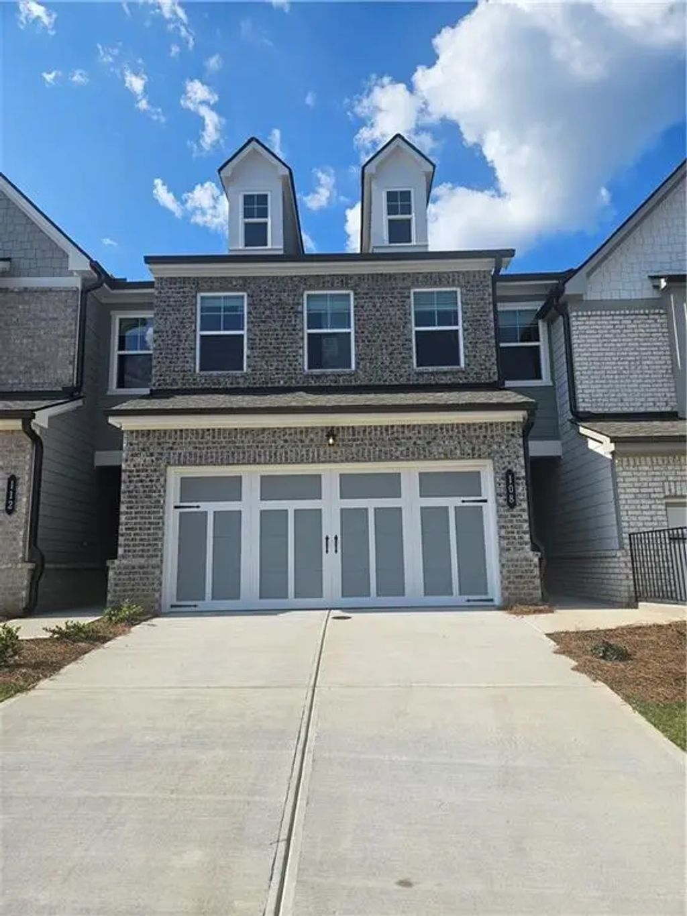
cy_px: 458
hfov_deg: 58.9
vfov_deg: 73.9
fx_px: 609
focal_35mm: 23
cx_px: 344
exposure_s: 1/2417
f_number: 1.8
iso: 25
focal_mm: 5.4
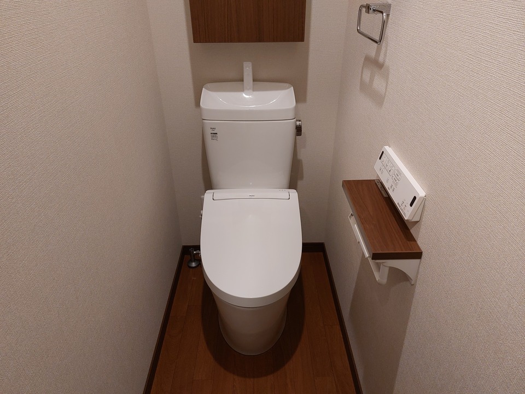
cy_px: 197
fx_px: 364
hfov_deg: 71.6
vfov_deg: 56.8
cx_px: 262
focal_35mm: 24
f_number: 1.8
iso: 320
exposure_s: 1/60
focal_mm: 5.23
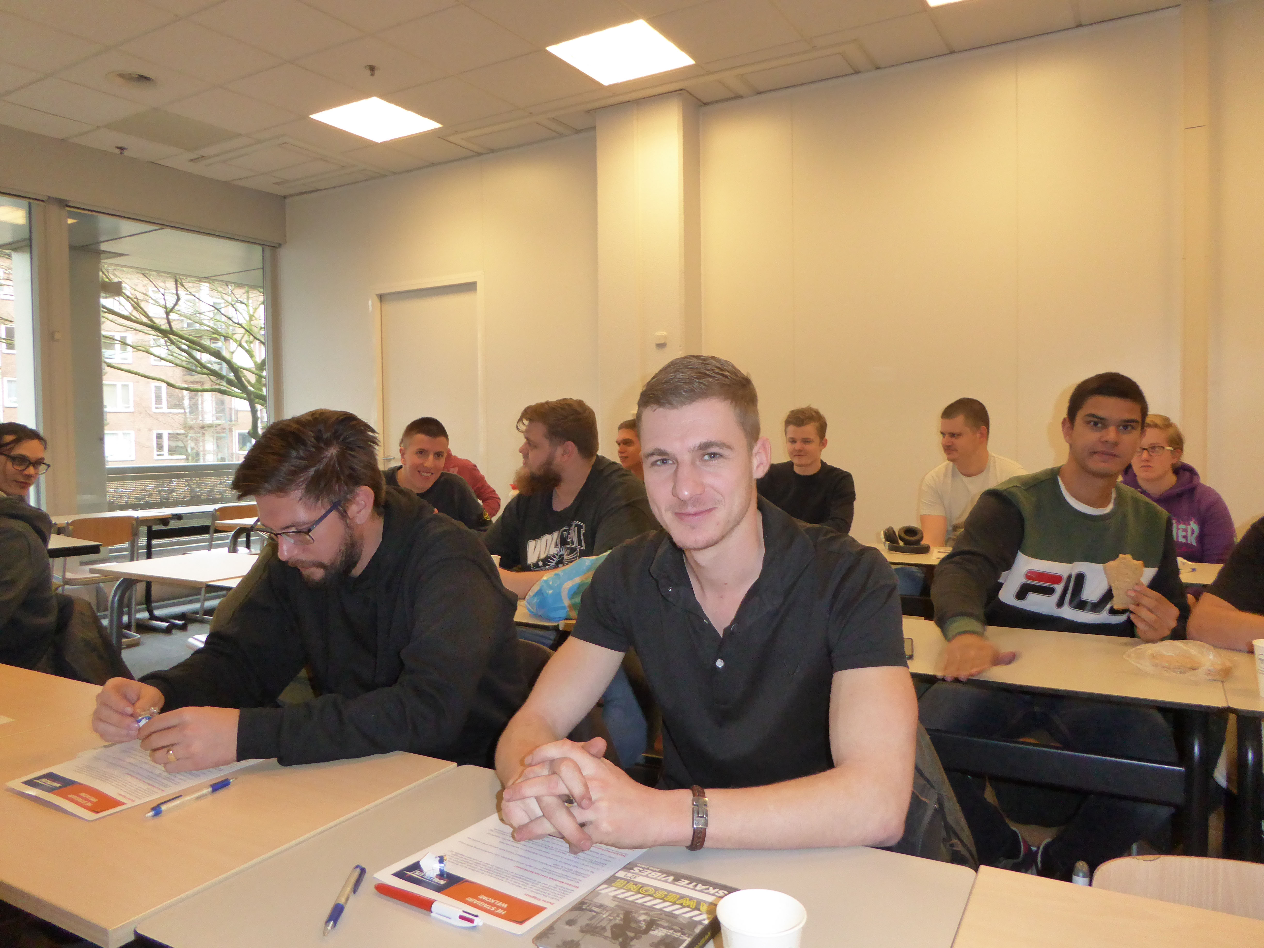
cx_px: 632
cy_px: 474
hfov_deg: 69.4
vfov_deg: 54.9
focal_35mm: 25
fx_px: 913
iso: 400
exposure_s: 1/60
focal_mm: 4.3
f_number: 3.3
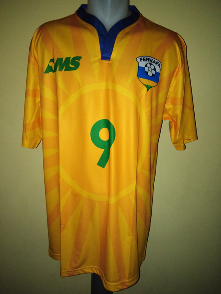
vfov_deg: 67.3
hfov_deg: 53.1
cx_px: 110
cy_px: 147
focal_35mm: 26
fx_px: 221
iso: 389
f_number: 2.2
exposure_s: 1/21.5
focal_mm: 3.46
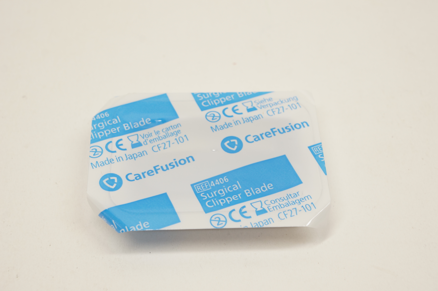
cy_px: 146
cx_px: 219
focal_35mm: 63
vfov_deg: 21.5
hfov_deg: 31.9
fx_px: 766
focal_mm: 42
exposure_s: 1/40
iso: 400
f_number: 9
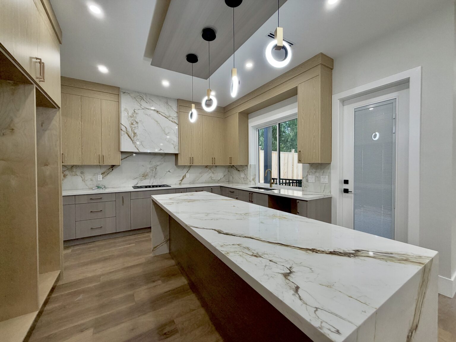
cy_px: 171
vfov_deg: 85.7
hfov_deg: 102.1
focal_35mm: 14
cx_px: 228
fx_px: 184
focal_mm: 2.22
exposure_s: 1/120
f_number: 2.2
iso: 200
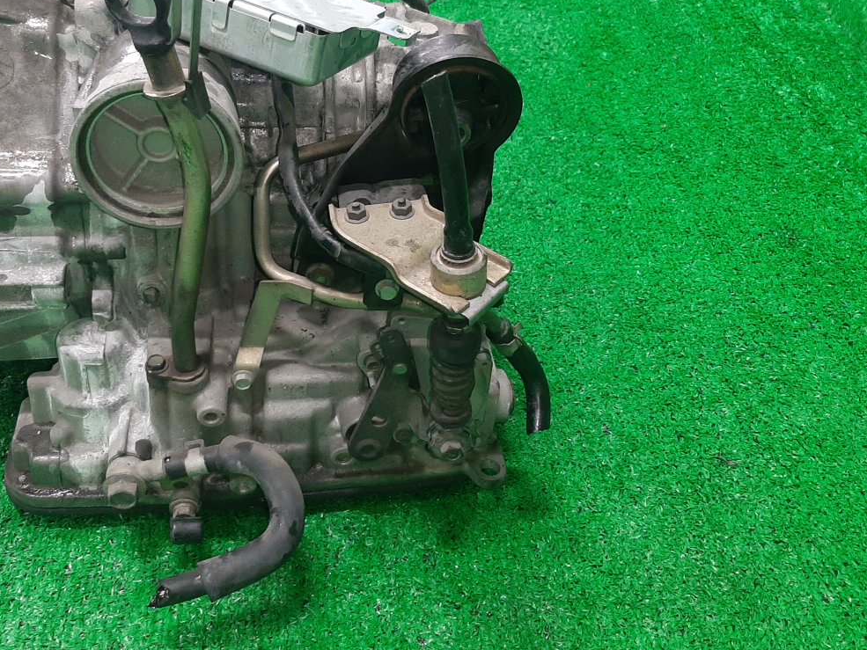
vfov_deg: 37.7
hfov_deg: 48.5
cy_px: 281
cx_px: 324
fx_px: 952
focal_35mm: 38
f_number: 1.7
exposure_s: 1/50
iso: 150
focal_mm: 3.93
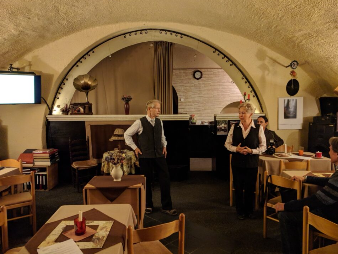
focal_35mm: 28
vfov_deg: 49.7
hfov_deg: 63.4
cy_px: 128
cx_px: 160
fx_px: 273
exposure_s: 1/41.1
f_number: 2
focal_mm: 4.67
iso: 752
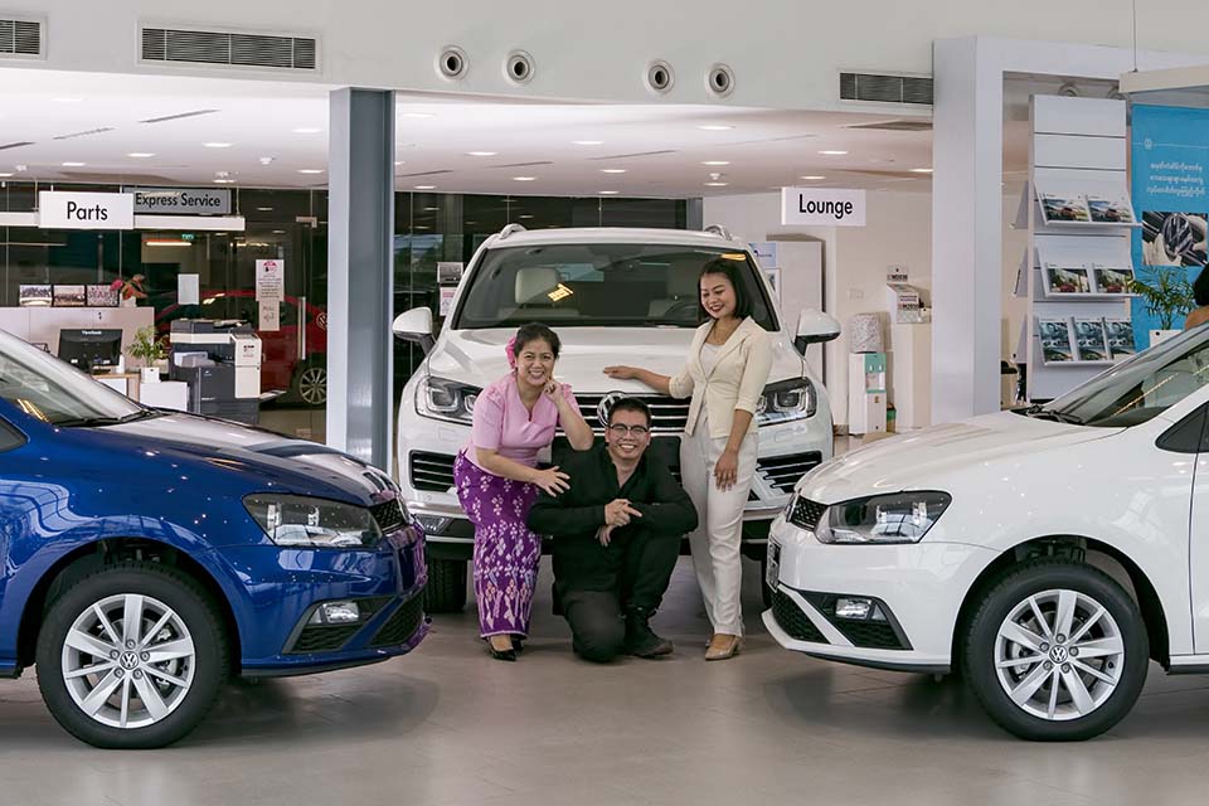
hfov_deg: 42.7
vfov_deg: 29.2
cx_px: 604
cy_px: 403
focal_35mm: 46
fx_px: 1545
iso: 2000
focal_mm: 46
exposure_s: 1/250
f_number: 9
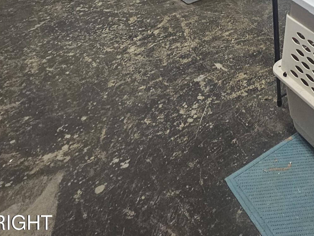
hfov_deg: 39.5
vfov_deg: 27.8
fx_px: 354
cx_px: 342
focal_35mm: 39
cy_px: -99
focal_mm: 2.2
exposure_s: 1/60
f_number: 2.2
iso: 200
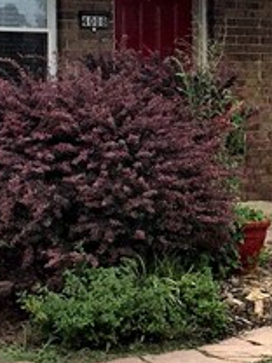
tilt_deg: -0.7
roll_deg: -0.9
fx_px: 1498
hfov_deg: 10.1
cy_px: 99
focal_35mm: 143
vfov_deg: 13.8
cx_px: 364
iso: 32
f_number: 2.2
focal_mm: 4.15
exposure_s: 1/2639
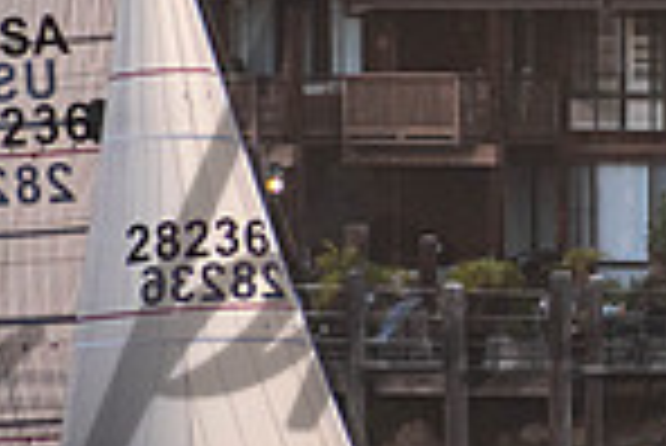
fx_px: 32684
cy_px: 282
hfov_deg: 1.2
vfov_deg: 0.8
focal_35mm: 1765
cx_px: 454
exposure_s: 1/160
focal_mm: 300
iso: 800
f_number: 6.3
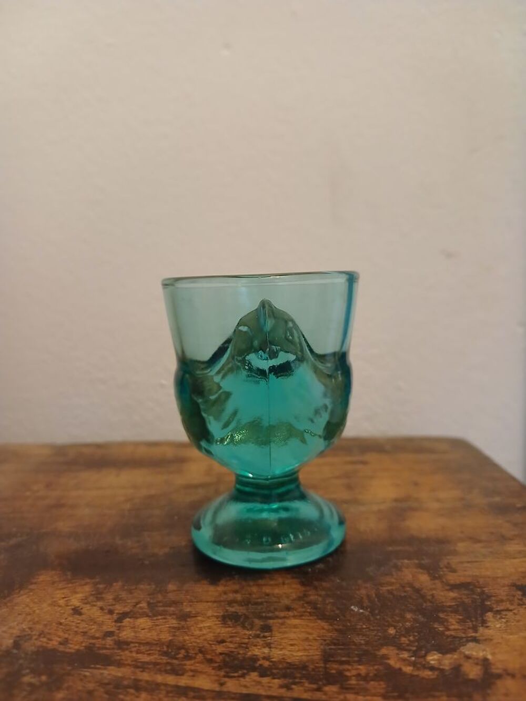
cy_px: 350
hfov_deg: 51.4
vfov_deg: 65.3
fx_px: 547
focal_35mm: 27
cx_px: 263
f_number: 1.8
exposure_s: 1/25
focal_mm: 3.98
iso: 400
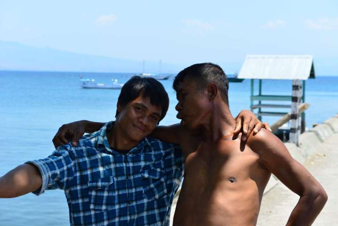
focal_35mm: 70
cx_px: 169
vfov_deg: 19.5
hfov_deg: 28.8
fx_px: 657
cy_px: 113
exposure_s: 1/320
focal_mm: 70
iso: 250
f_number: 9
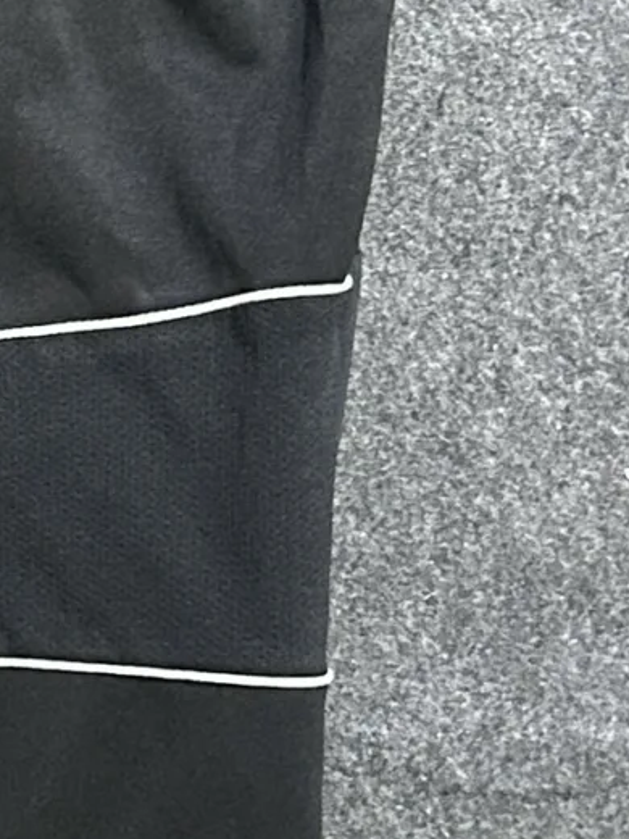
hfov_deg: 11.1
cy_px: 345
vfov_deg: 15.4
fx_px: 3101
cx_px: -323
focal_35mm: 128
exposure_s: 1/33
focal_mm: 5.7
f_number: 1.5
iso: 500
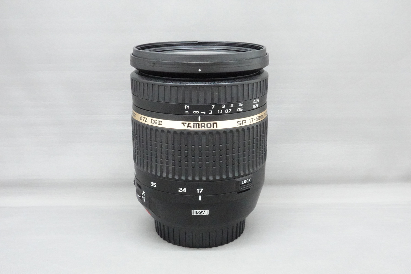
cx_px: 206
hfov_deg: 45.4
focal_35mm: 43
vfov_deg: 31.2
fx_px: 491
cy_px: 137
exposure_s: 1/50
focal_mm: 15.9
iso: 6400
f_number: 8
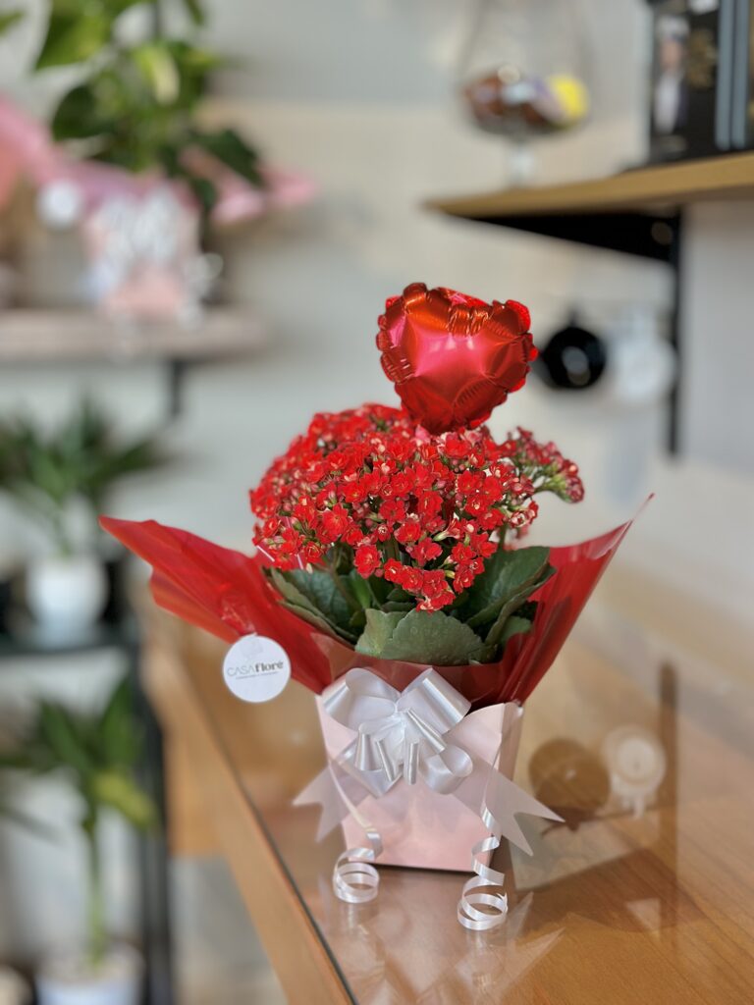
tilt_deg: -10.4
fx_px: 1394
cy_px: 502
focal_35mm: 48
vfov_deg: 39.7
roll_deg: +0.4
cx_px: 377
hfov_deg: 30.3
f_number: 1.78
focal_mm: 6.86
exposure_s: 1/120
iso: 160
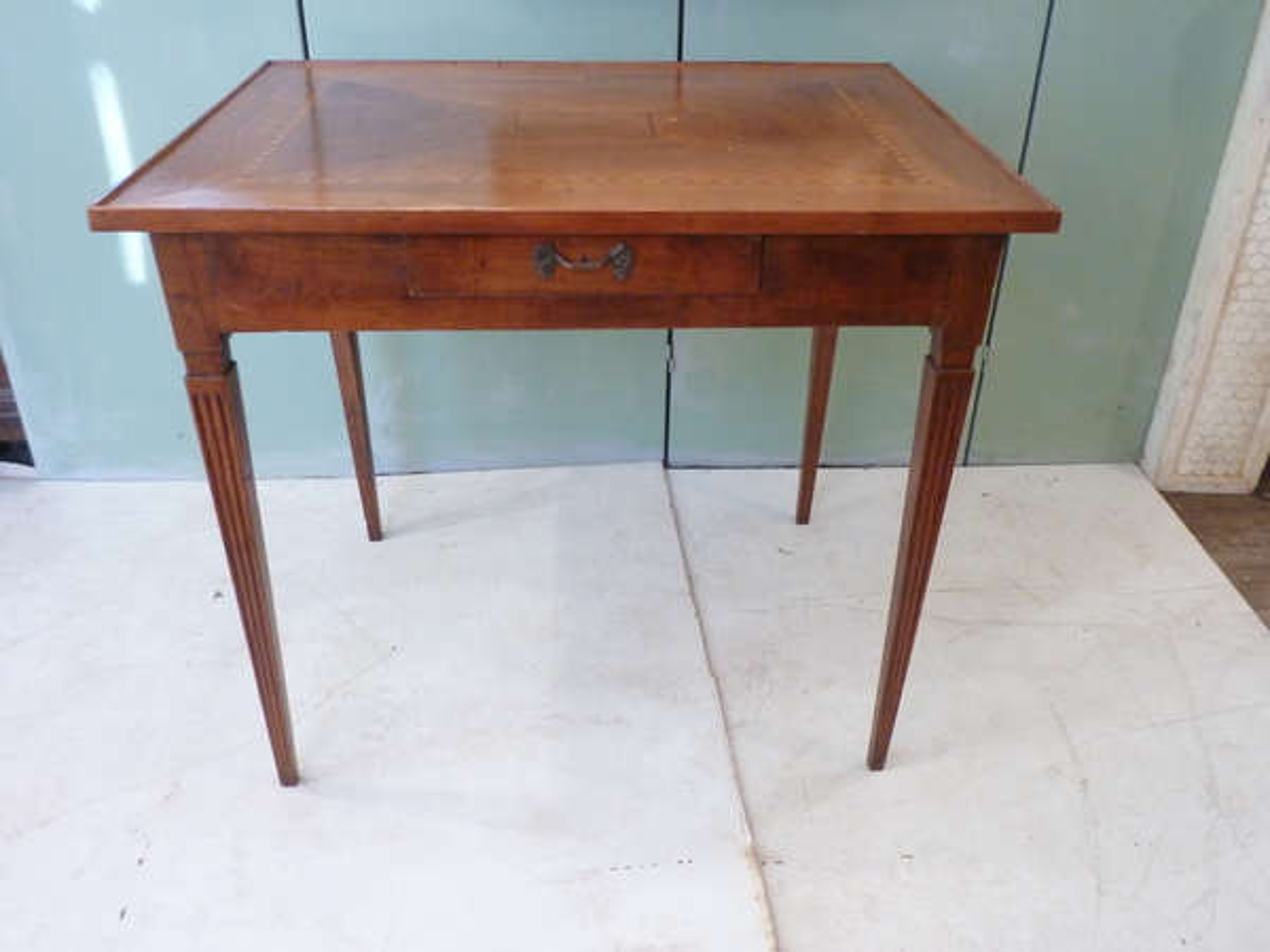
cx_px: 635
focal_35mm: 30
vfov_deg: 46.8
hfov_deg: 60.0
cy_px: 476
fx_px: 1101
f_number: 3.4
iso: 400
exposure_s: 1/10
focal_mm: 5
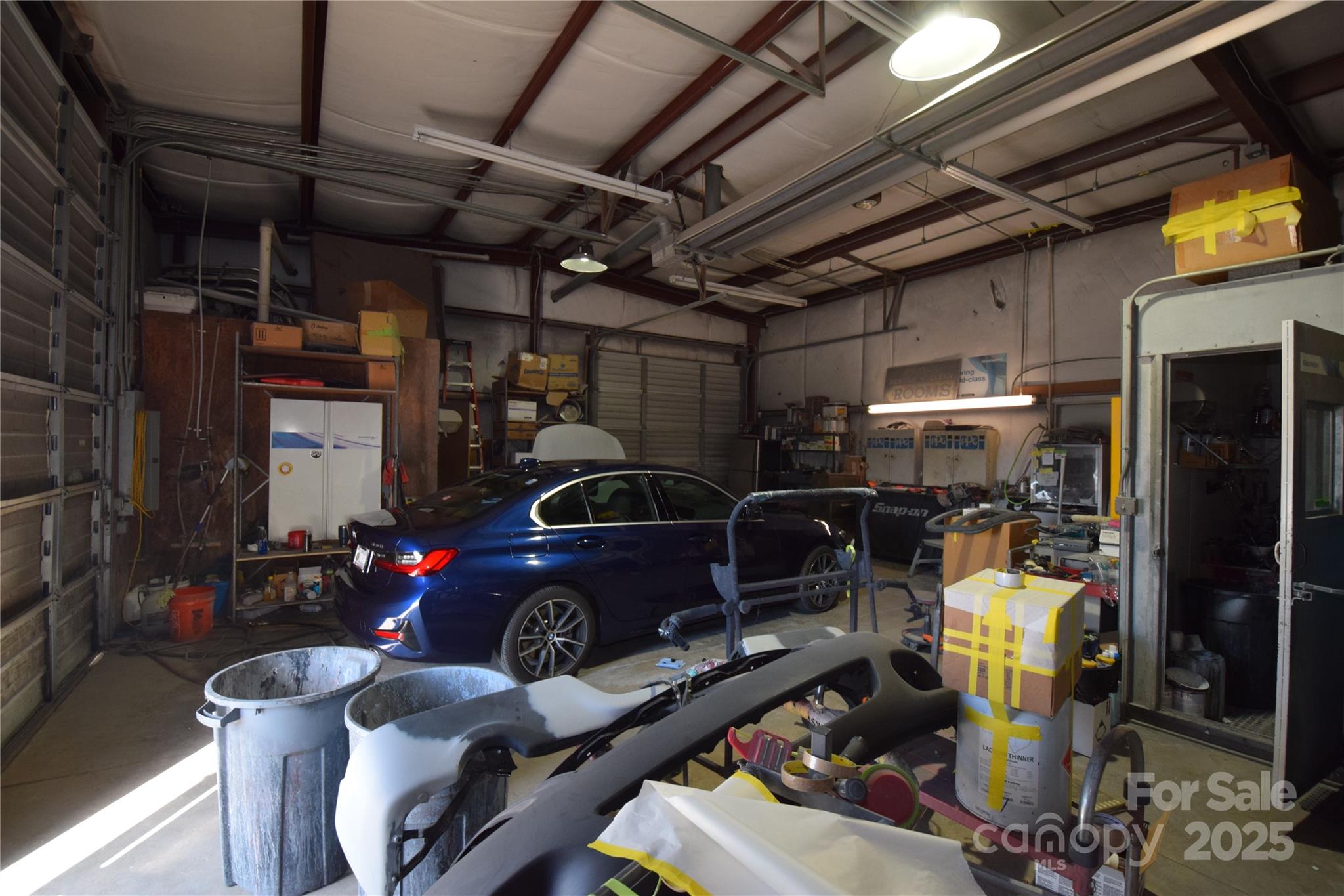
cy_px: 448
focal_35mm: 15
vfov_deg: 77.3
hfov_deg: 100.4
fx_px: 560
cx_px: 672
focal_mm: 10
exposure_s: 1/100
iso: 800
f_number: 5
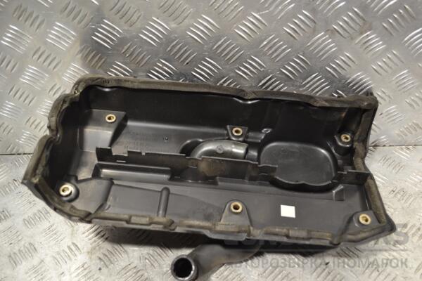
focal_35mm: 36
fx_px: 422
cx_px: 211
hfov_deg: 53.1
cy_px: 140
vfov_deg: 36.9
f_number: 4
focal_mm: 24
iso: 250
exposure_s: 1/30
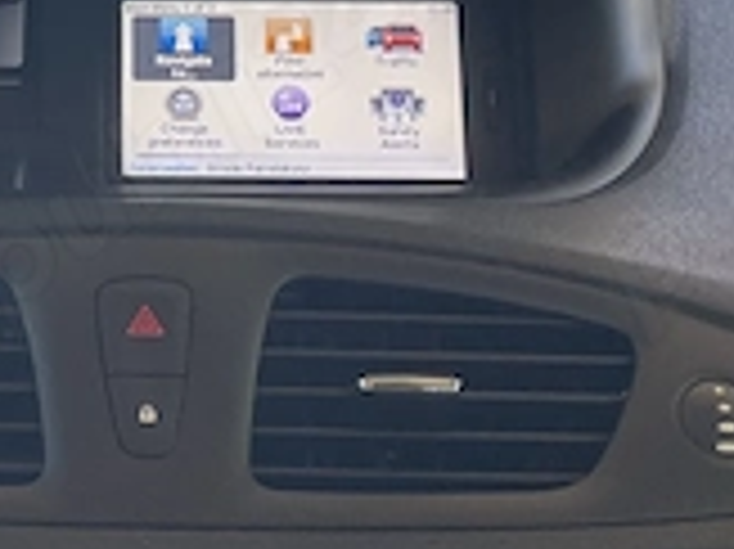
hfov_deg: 19.6
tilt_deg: -14.7
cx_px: -59
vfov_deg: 15.3
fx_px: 2034
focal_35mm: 96
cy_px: 140
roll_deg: +1.3
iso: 80
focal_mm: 4.2
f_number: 1.6
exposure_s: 1/121
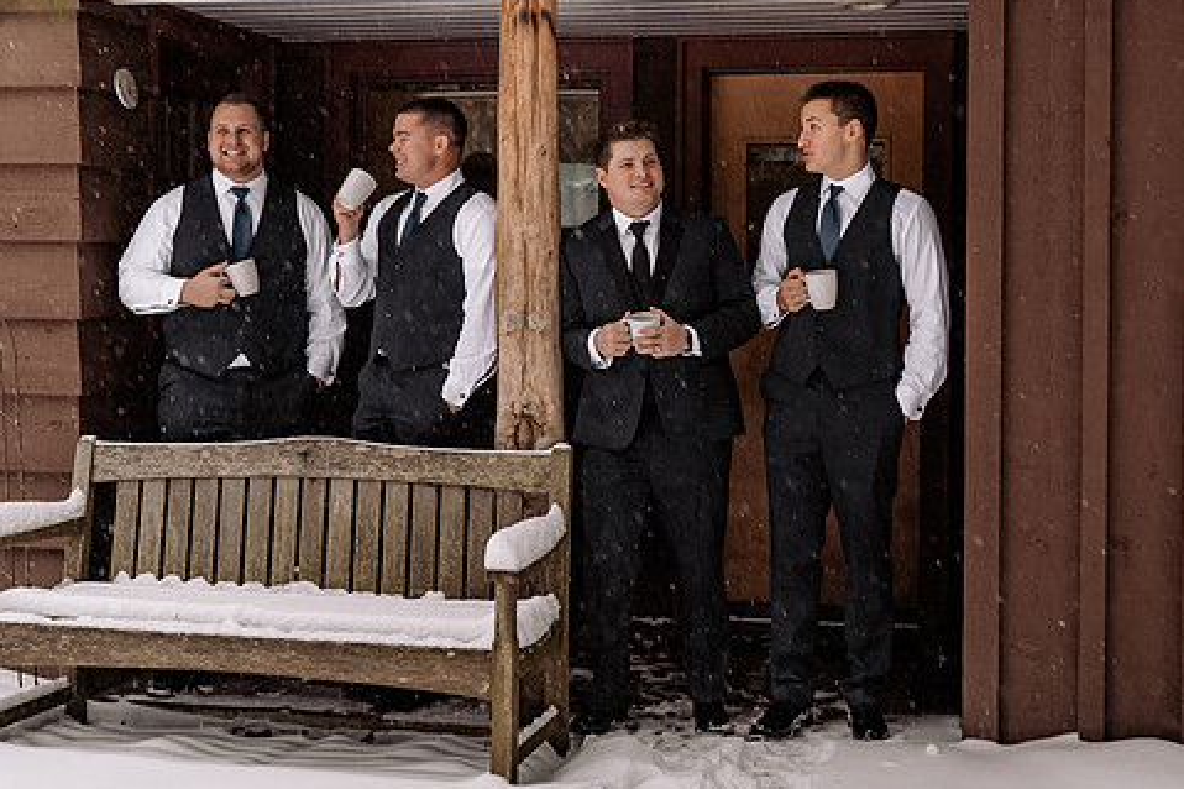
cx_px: 626
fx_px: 1775
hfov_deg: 36.9
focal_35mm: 54
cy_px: 296
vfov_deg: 25.0
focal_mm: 35
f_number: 2.2
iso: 250
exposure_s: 1/200
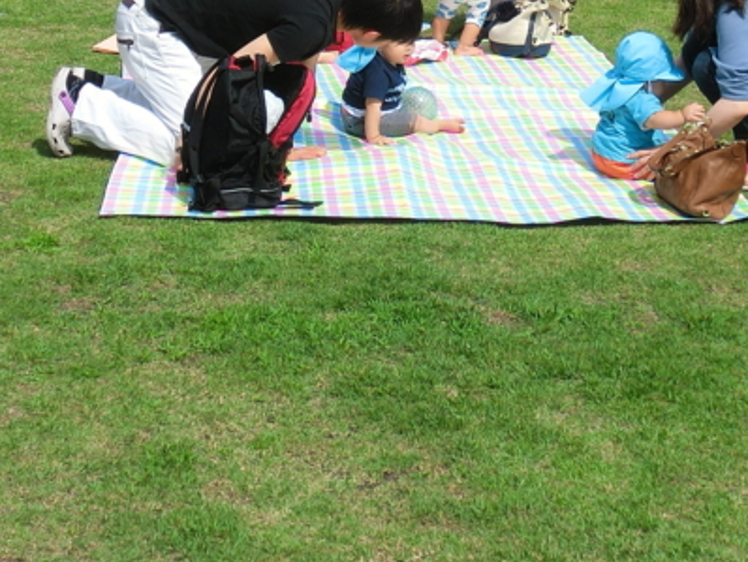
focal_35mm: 90
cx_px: 462
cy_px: -77
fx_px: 1946
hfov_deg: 21.7
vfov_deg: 15.9
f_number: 9.1
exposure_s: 1/125
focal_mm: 6.1
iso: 100
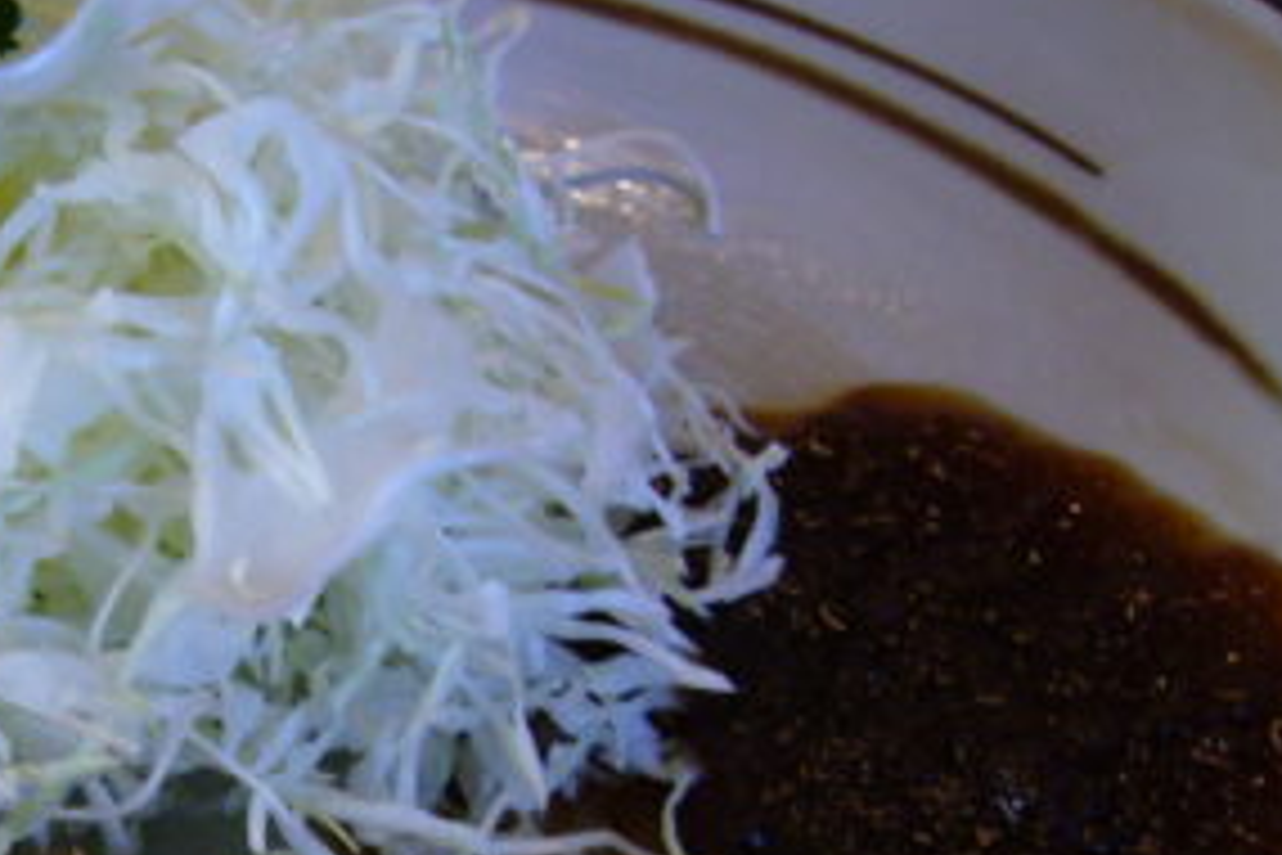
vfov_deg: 13.7
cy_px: 882
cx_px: 76
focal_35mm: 98
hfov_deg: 20.3
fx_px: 3490
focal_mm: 5.8
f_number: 2.8
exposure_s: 1/20
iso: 160
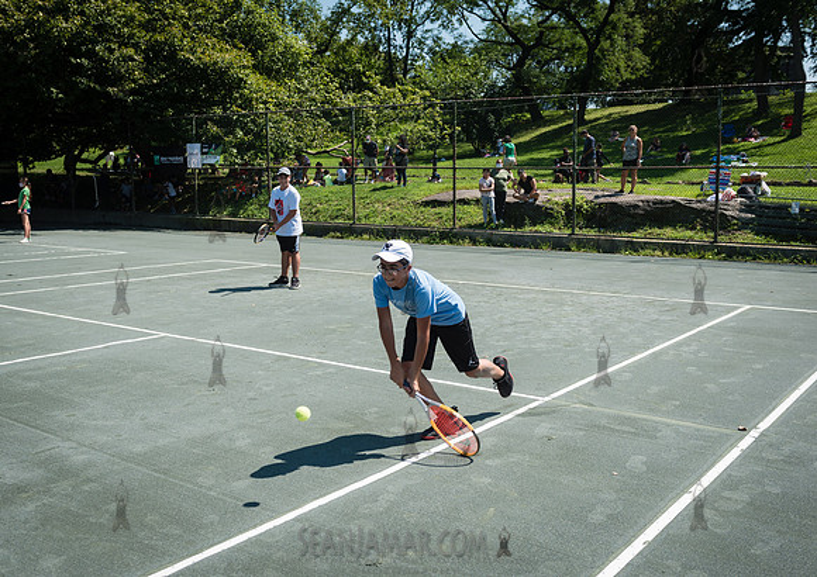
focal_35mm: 37
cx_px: 386
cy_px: 260
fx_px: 844
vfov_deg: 37.7
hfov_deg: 51.6
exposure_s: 1/640
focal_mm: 32
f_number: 5.6
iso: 125
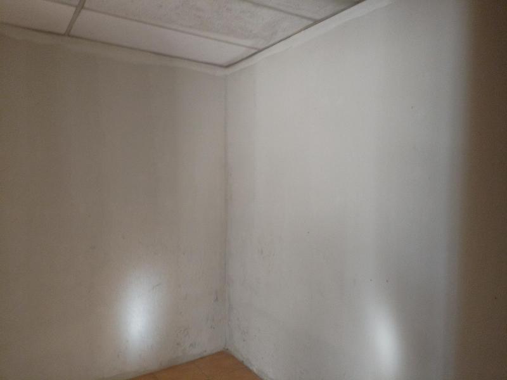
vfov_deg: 53.1
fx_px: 381
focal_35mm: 26
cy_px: 190
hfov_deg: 67.3
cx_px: 254
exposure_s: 1/14.3
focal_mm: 4.25
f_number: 1.8
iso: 992
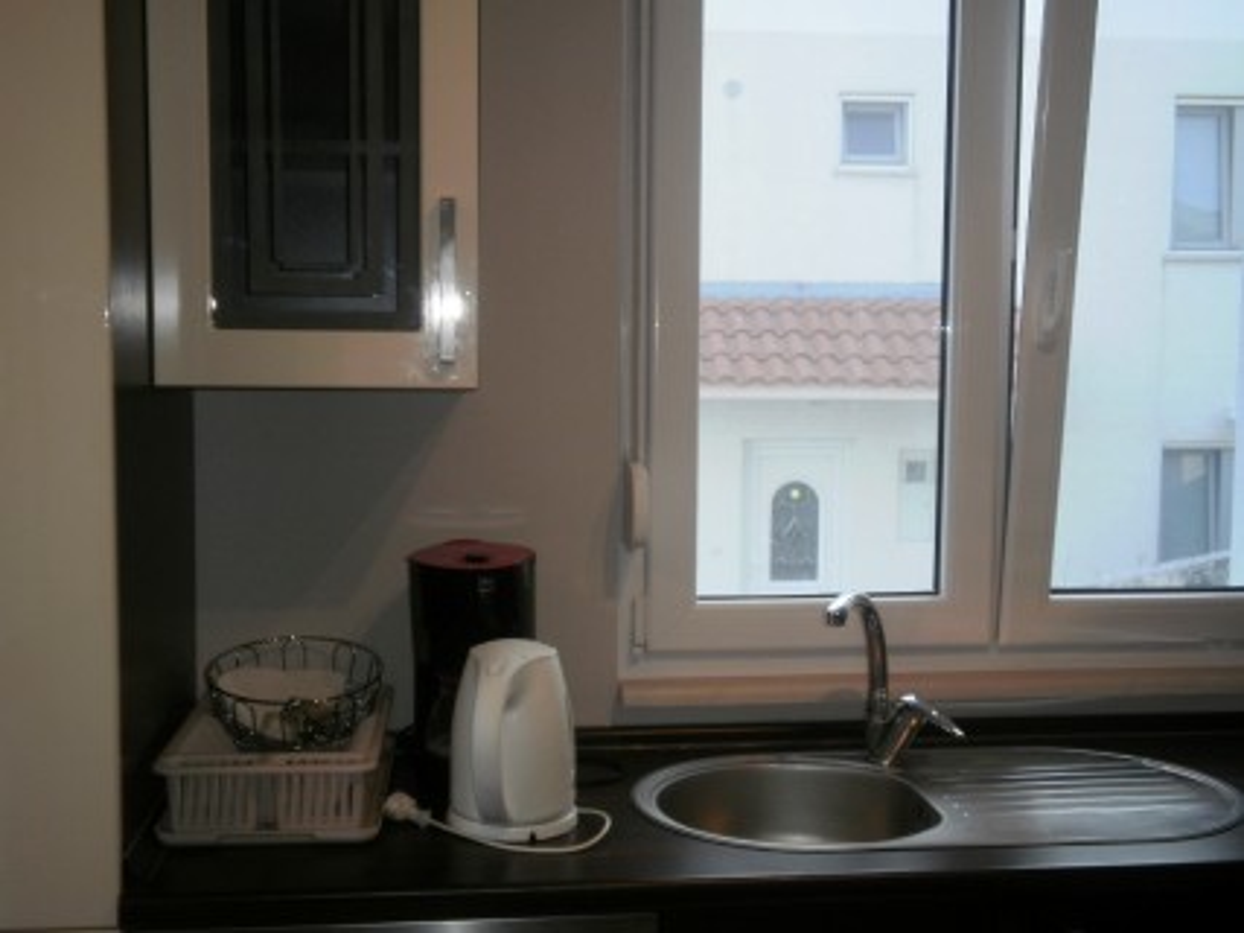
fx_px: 1545
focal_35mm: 43
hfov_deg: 43.9
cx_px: 622
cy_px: 466
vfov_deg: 33.6
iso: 125
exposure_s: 1/40
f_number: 3.4
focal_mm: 7.61
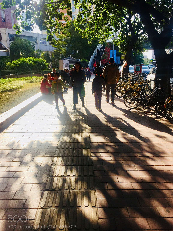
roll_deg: +0.2
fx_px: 200
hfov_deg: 46.8
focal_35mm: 30
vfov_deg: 60.0
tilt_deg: -14.1
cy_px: 119
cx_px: 88
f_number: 2.2
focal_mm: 4.15
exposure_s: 1/1319
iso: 32
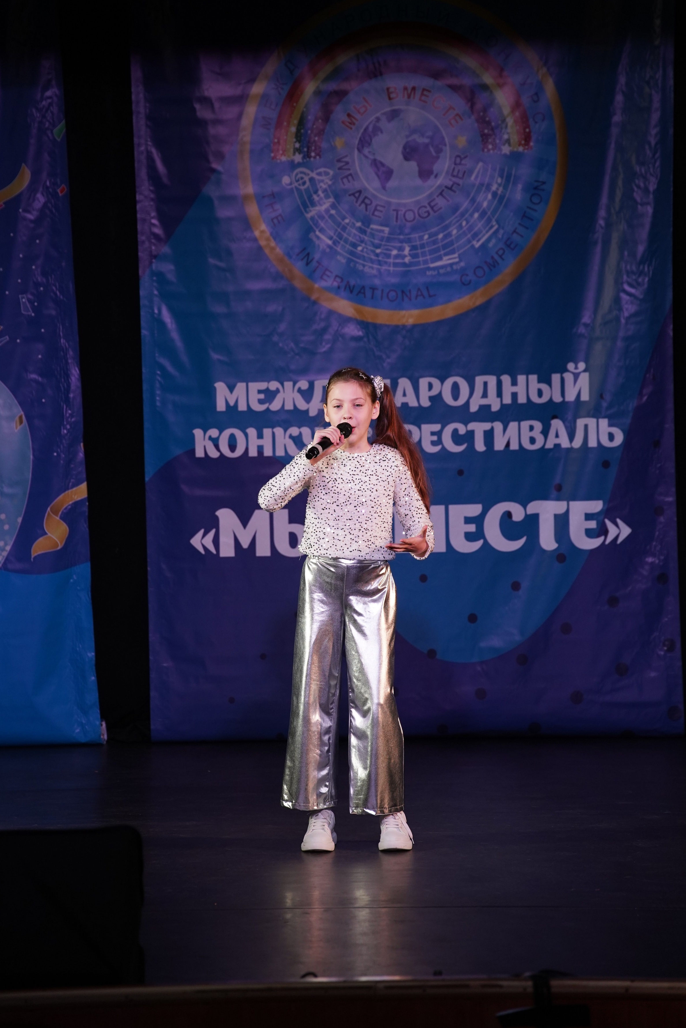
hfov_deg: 8.5
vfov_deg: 12.8
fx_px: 4602
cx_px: 334
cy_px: 492
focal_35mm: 161
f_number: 4
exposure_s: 1/400
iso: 1600
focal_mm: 150
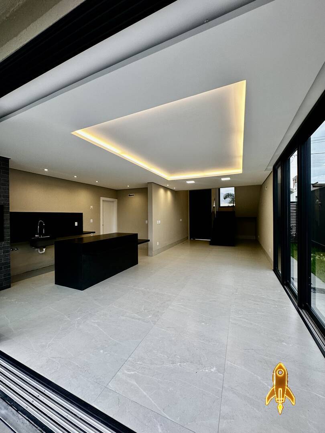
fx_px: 175
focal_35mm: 14
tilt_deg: +1.5
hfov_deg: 85.7
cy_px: 216
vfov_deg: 102.1
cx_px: 162
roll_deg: -0.1
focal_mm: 2.22
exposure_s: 1/120
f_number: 2.2
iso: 100
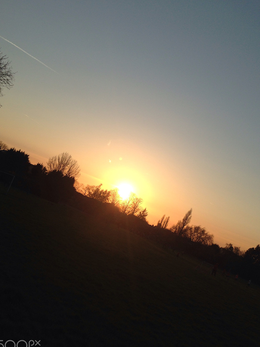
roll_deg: -23.3
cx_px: 124
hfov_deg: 39.6
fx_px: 361
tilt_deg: +6.2
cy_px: 187
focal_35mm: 36
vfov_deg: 51.3
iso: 50
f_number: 2.4
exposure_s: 1/1808
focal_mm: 4.12
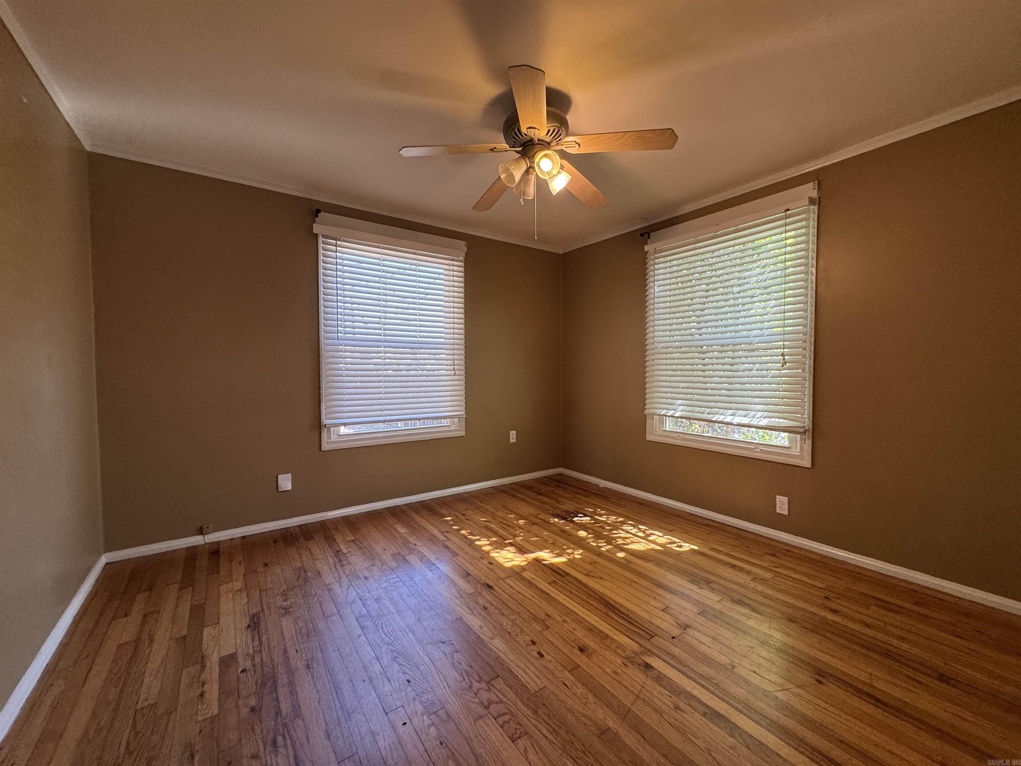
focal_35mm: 14
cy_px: 383
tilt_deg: -2.2
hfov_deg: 102.1
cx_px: 510
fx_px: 413
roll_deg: +0.1
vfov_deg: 85.7
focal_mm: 2.22
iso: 250
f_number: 2.2
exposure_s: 1/120
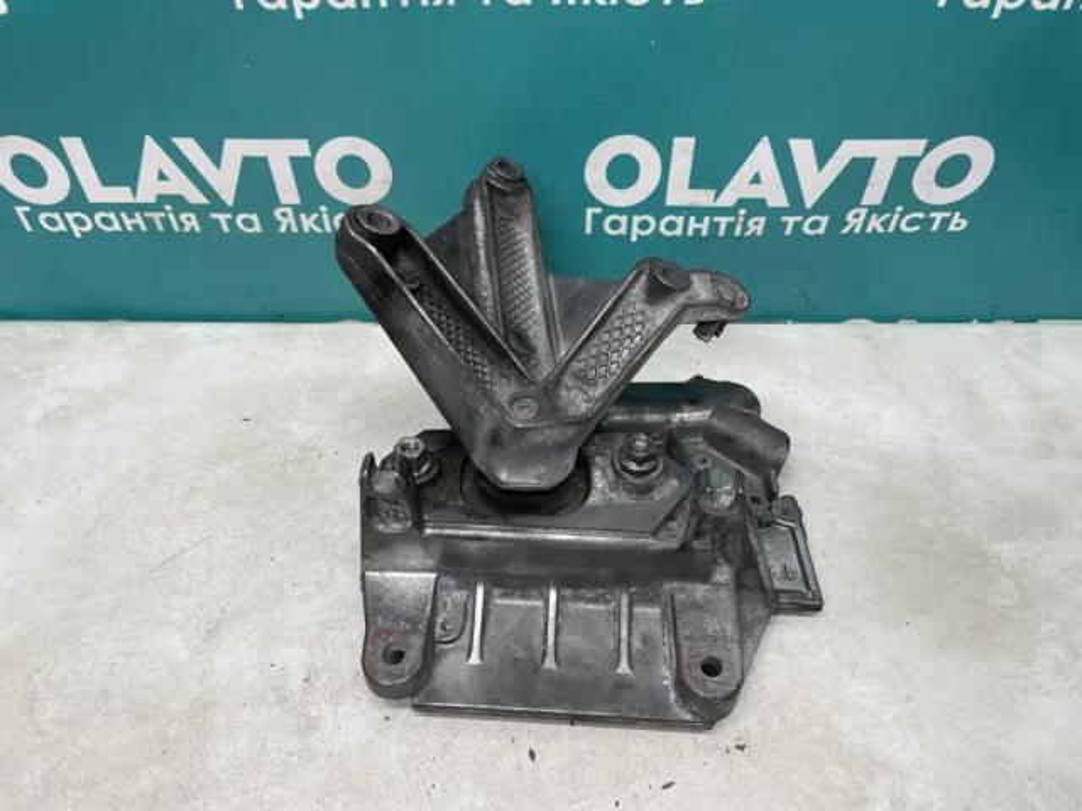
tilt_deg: -46.1
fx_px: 813
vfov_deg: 53.1
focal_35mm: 26
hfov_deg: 67.3
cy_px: 406
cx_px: 541
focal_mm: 4.2
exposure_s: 1/100
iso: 80
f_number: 1.6
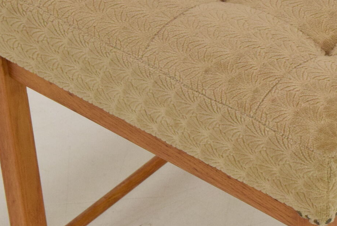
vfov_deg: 7.5
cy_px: 139
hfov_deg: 11.1
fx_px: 1724
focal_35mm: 184
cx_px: 297
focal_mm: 38
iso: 1600
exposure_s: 1/250
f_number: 8
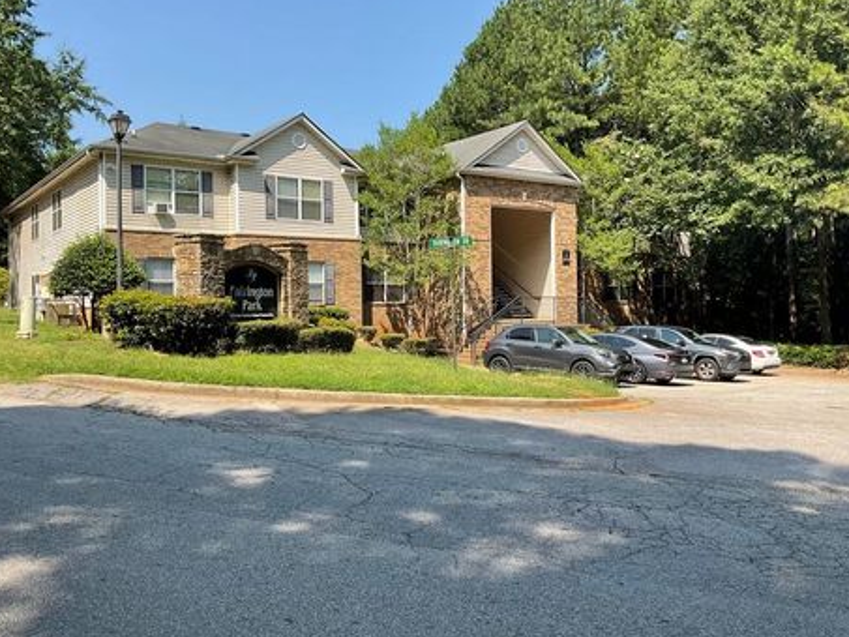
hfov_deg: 56.8
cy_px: 301
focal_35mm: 32
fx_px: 785
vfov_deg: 44.2
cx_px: 418
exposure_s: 1/1035
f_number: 1.8
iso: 16
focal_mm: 3
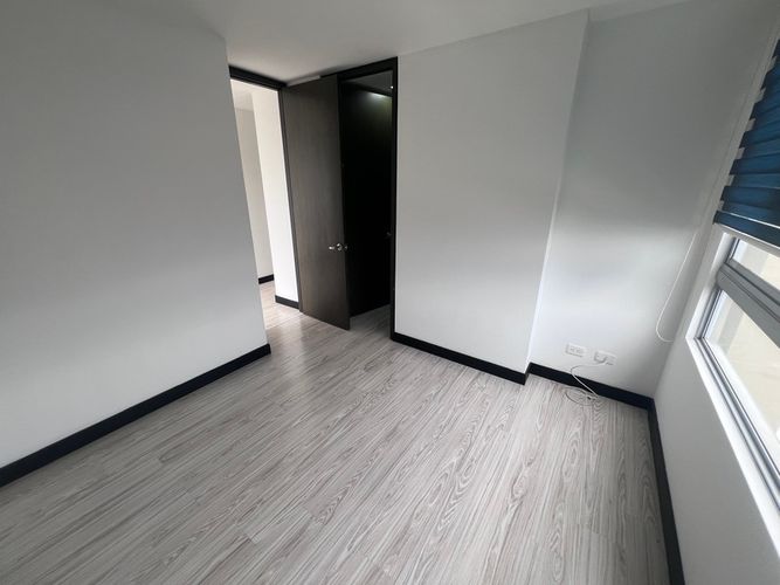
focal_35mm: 13
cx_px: 390
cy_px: 292
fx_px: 293
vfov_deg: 89.9
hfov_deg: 106.2
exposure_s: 1/99
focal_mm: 1.57
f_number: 1.8
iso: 32
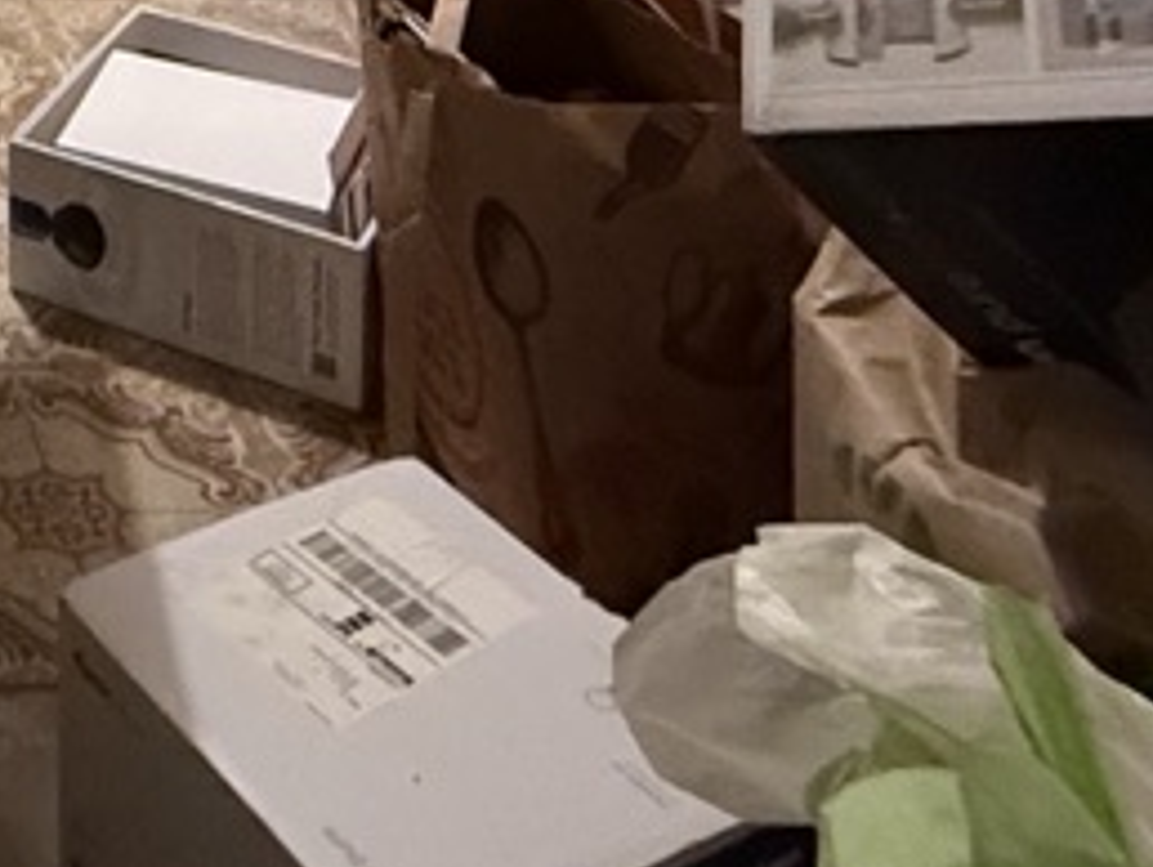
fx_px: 2167
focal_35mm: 65
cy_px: -845
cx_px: -447
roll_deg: -0.5
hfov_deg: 24.8
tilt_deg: -3.9
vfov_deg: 17.0
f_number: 2.2
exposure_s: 1/60
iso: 640
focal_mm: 2.22
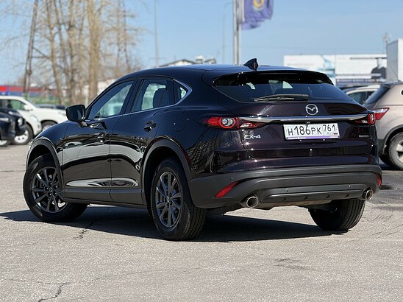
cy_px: 151
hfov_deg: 16.4
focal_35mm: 120
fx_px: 1396
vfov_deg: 12.3
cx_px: 202
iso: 50
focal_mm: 15.66
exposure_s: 1/1342
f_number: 2.8
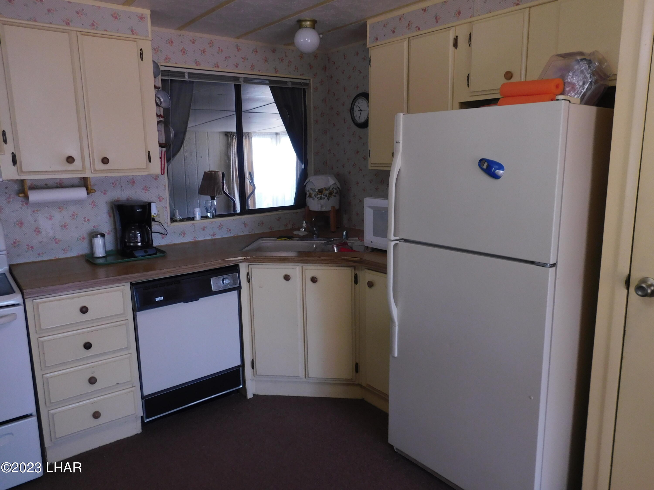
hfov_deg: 69.4
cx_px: 327
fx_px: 472
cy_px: 245
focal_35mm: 25
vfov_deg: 54.9
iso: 125
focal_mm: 4.5
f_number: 3.1
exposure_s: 1/50
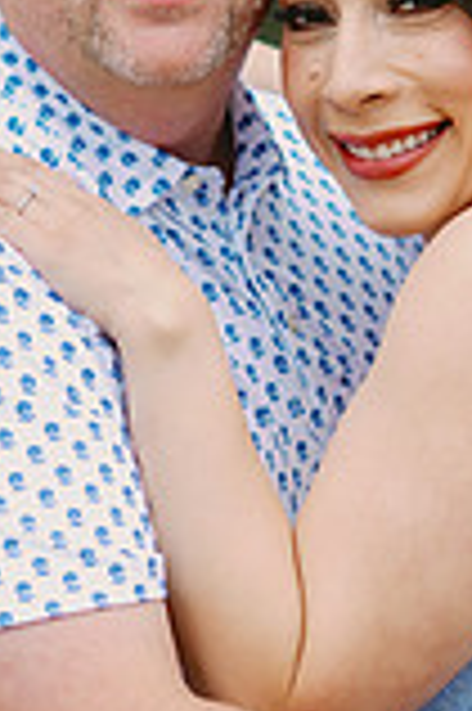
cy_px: 342
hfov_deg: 5.7
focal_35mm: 242
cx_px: 306
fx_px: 4769
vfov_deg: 8.5
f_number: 2.8
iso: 100
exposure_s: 1/500
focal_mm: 85
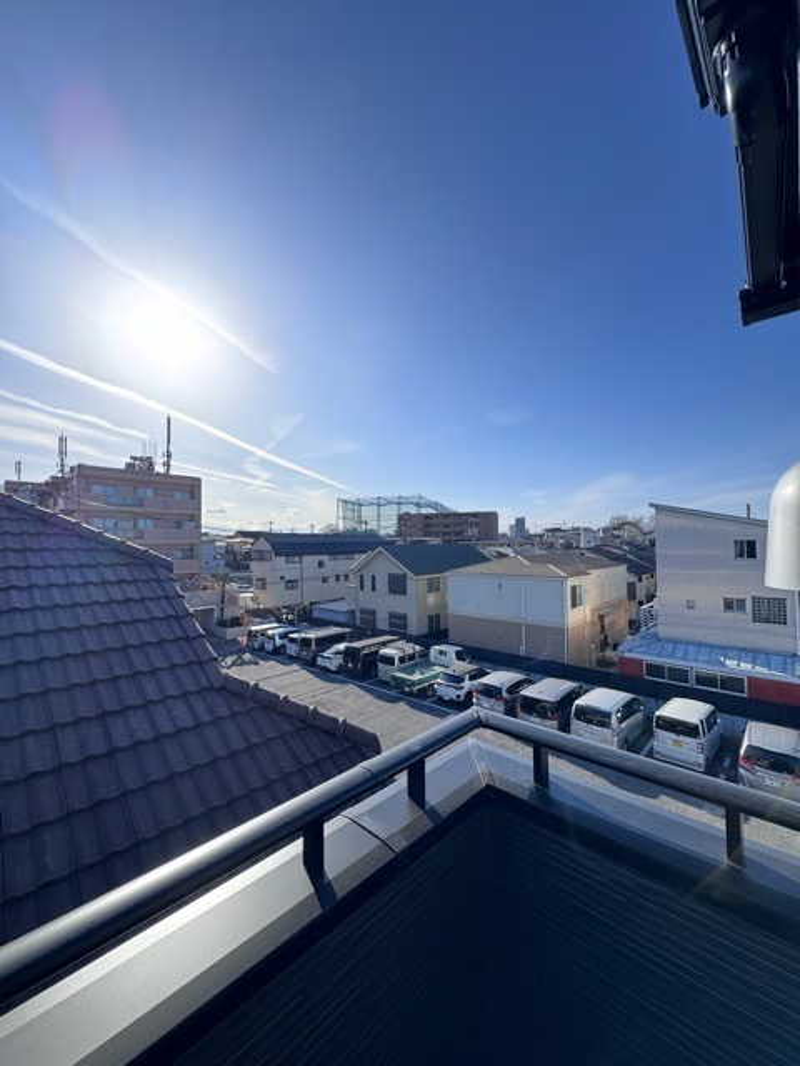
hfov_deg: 85.7
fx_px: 431
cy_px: 533
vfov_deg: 102.1
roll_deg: +0.3
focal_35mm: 14
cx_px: 400
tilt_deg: +2.6
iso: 50
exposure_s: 1/749
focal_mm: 2.22
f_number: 2.2
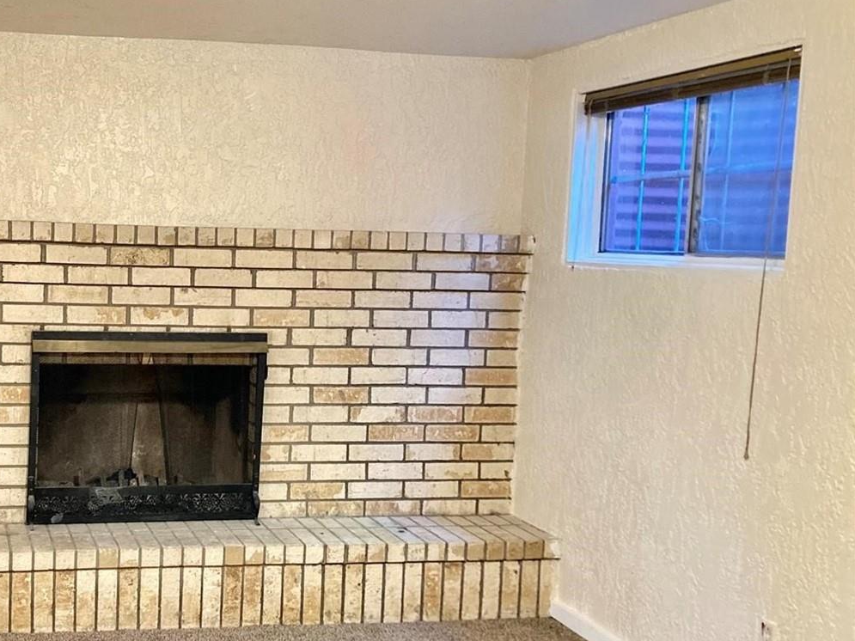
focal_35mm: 45
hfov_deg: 40.3
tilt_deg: -6.4
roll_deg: -0.2
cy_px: 386
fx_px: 1111
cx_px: 169
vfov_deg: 32.1
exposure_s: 1/30
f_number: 1.8
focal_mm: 3.99
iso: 400
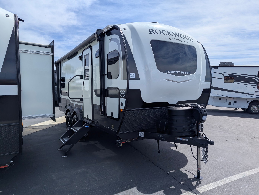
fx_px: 180
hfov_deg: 71.5
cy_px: 98
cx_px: 130
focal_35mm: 24
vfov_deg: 56.9
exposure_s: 1/2632
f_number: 1.85
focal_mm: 6.81
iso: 47
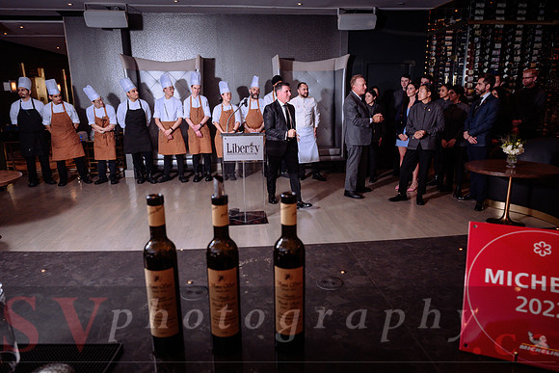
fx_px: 392
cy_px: 186
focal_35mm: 25
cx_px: 280
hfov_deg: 71.0
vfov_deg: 50.9
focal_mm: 24
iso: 800
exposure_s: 1/60
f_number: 5
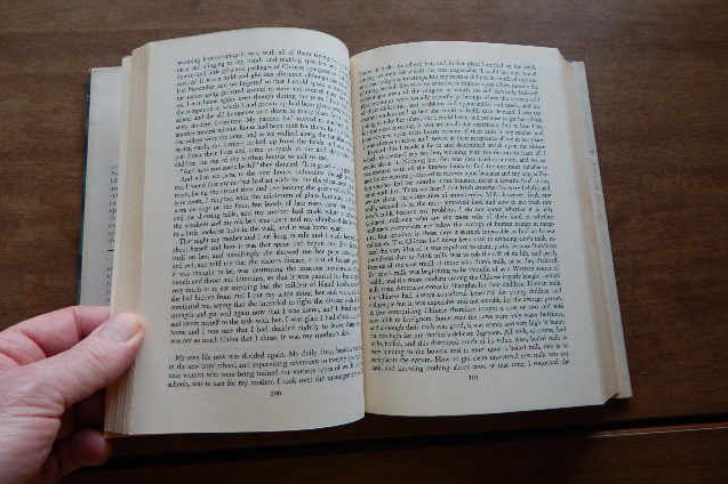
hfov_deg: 76.1
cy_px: 231
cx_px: 365
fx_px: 465
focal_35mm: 23
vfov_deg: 55.0
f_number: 3
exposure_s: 1/40
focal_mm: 4
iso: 125
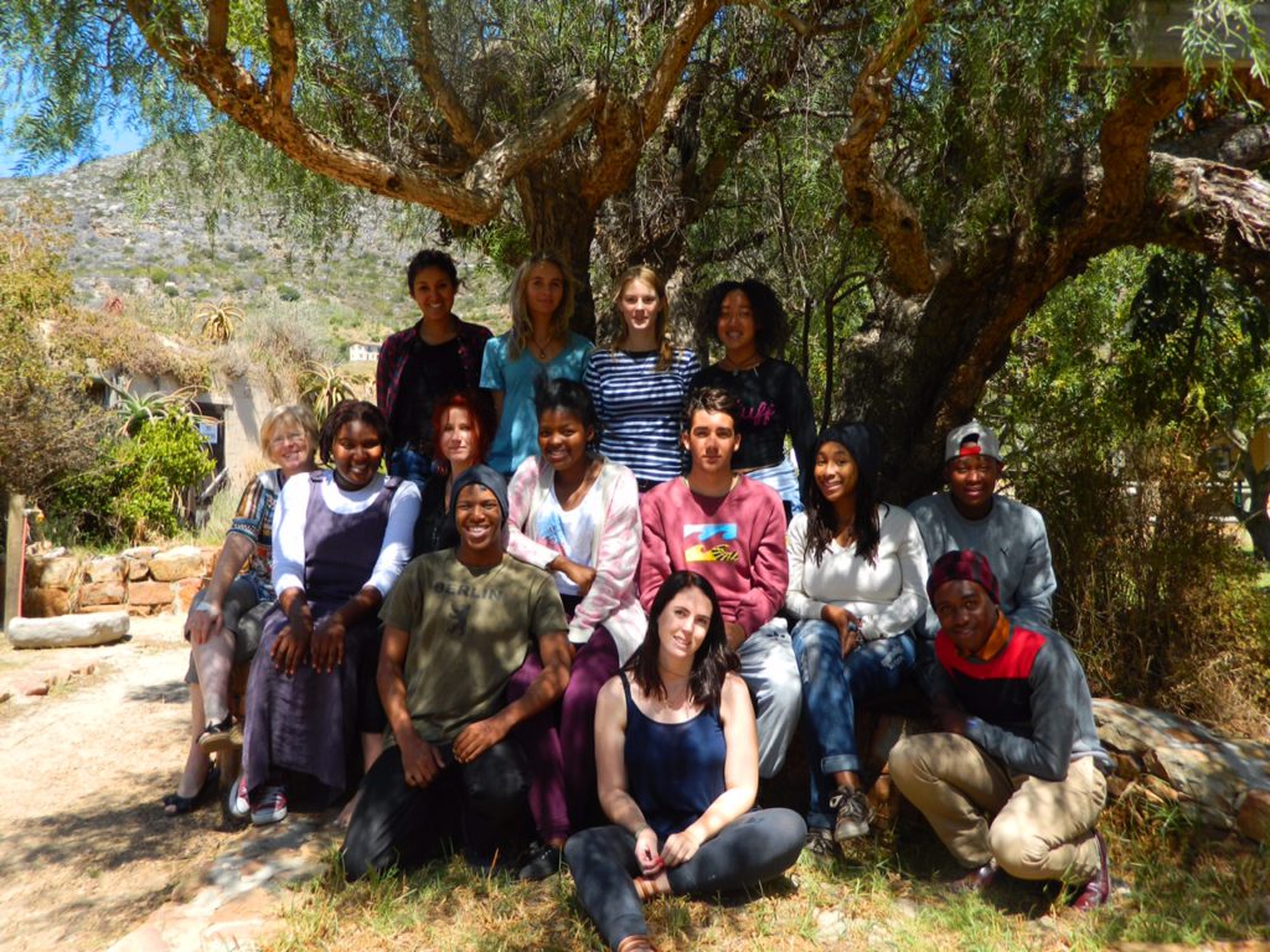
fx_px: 1284
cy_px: 476
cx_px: 635
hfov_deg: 52.6
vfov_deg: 40.7
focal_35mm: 35
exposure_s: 1/400
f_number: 3.3
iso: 80
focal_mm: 6.2
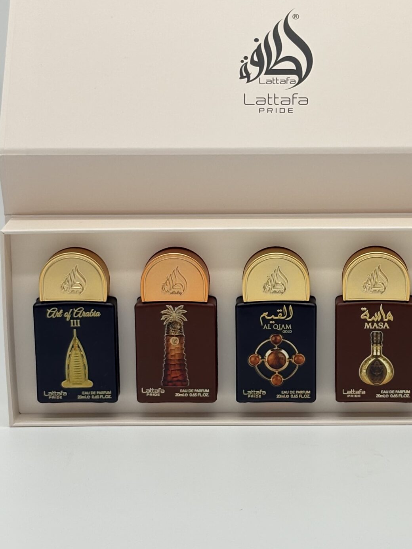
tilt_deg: -12.6
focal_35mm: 96
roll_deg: +0.5
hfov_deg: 15.4
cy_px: 255
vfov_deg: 20.4
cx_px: 285
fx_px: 1524
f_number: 1.6
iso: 50
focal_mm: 5.96
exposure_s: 1/456
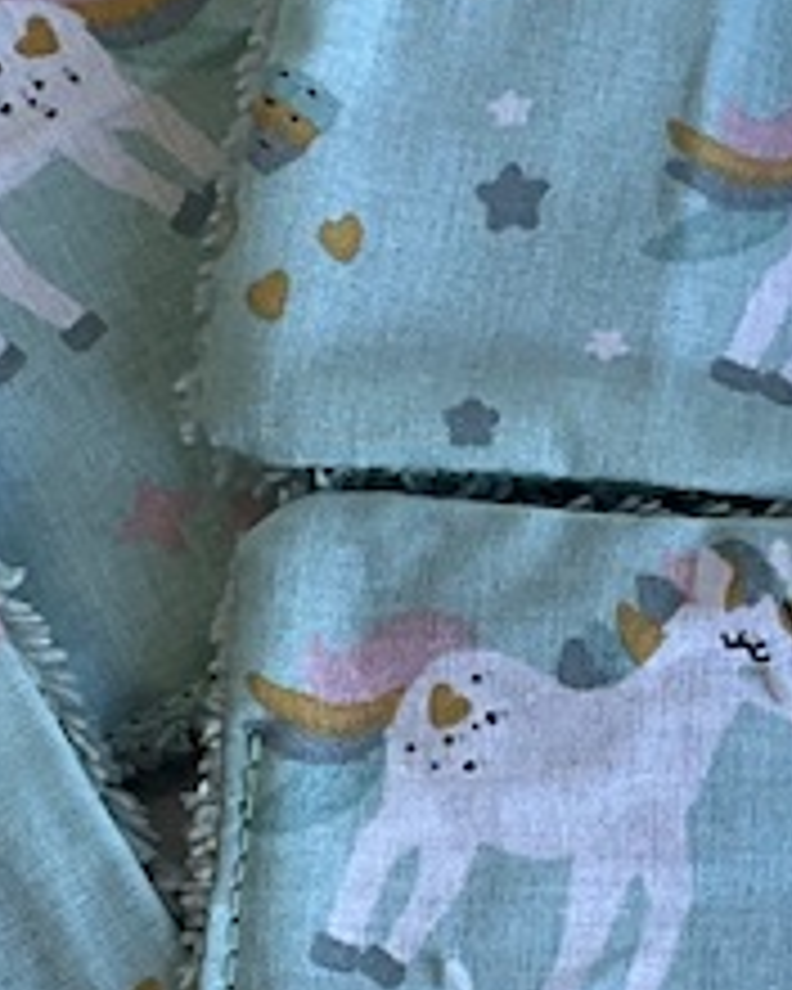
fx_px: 4835
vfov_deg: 11.6
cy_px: 909
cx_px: 828
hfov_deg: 9.3
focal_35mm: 165
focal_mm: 3
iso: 25
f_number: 1.8
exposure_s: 1/100
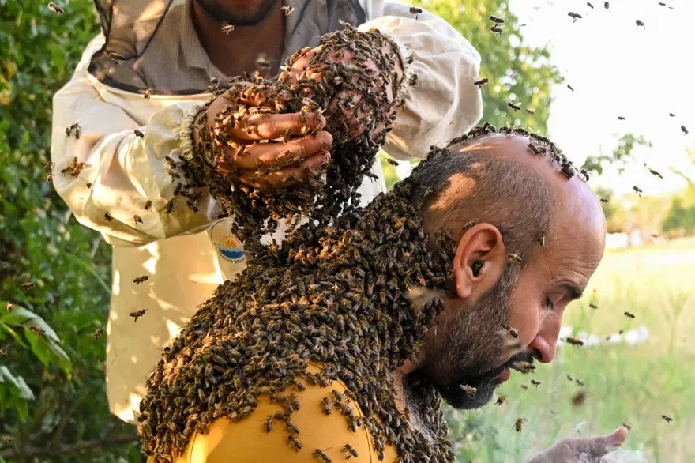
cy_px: 232
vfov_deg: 39.9
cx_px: 348
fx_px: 637
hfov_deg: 57.2
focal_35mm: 33
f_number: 3.2
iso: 1600
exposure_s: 1/1250
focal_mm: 22
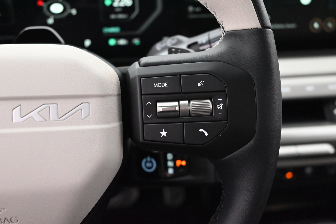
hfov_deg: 51.9
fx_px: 345
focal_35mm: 37
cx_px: 168
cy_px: 112
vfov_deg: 35.9
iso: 9000
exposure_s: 1/60
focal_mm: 37
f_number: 5.3
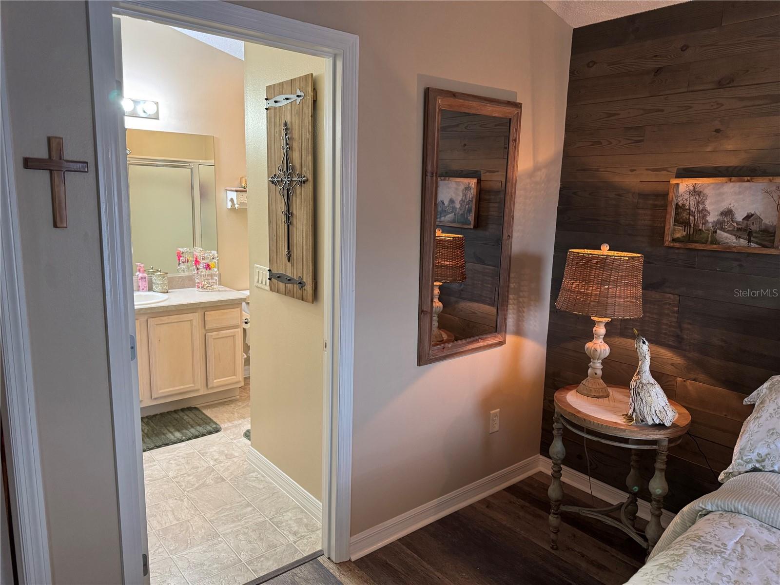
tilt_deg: -10.1
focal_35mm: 24
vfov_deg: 56.8
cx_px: 390
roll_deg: -1.3
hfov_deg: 71.6
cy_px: 292
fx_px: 541
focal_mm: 6.76
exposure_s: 1/60
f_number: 1.78
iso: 400
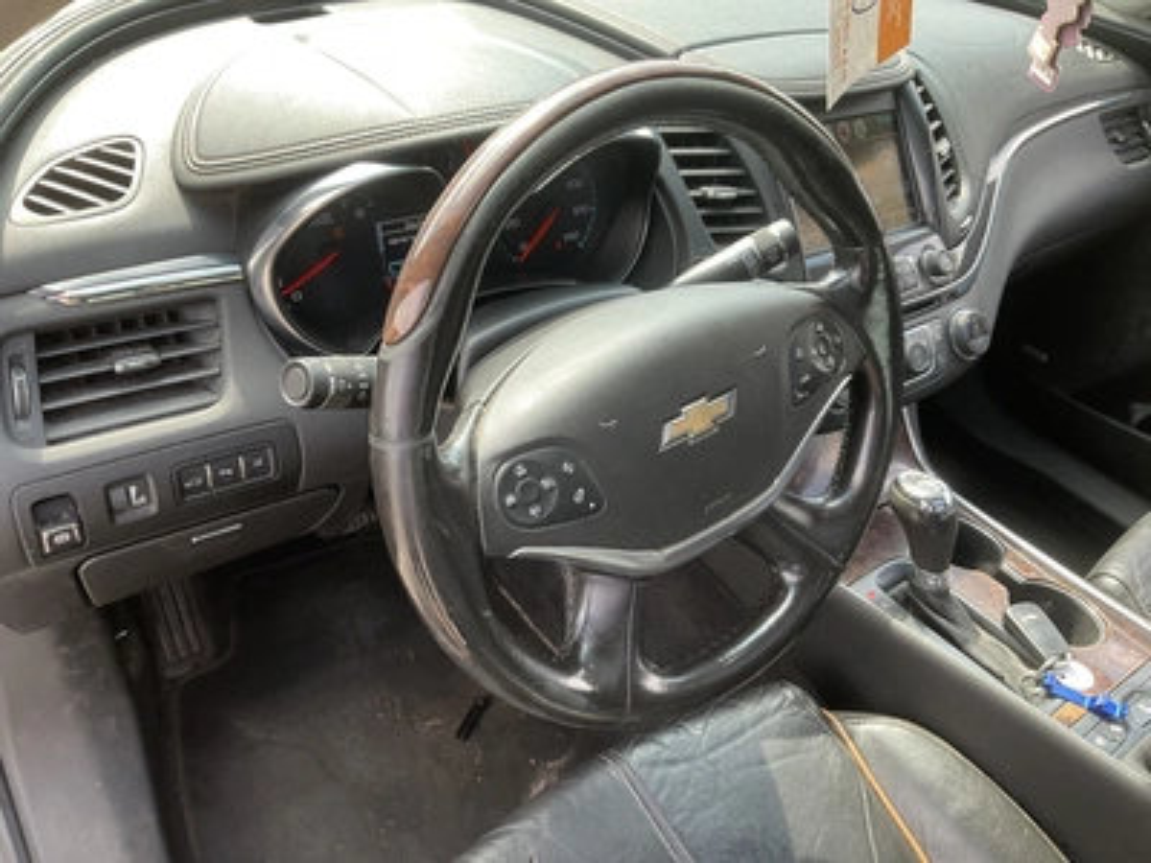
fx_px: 964
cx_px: 576
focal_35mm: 29
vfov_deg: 48.2
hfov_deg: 61.7
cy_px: 432
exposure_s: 1/122
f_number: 1.8
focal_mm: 3
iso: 32
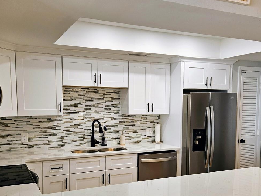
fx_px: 287
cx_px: 141
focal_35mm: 38
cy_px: 126
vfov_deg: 37.4
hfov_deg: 48.9
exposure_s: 1/120
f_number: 1.8
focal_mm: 5.4
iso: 80
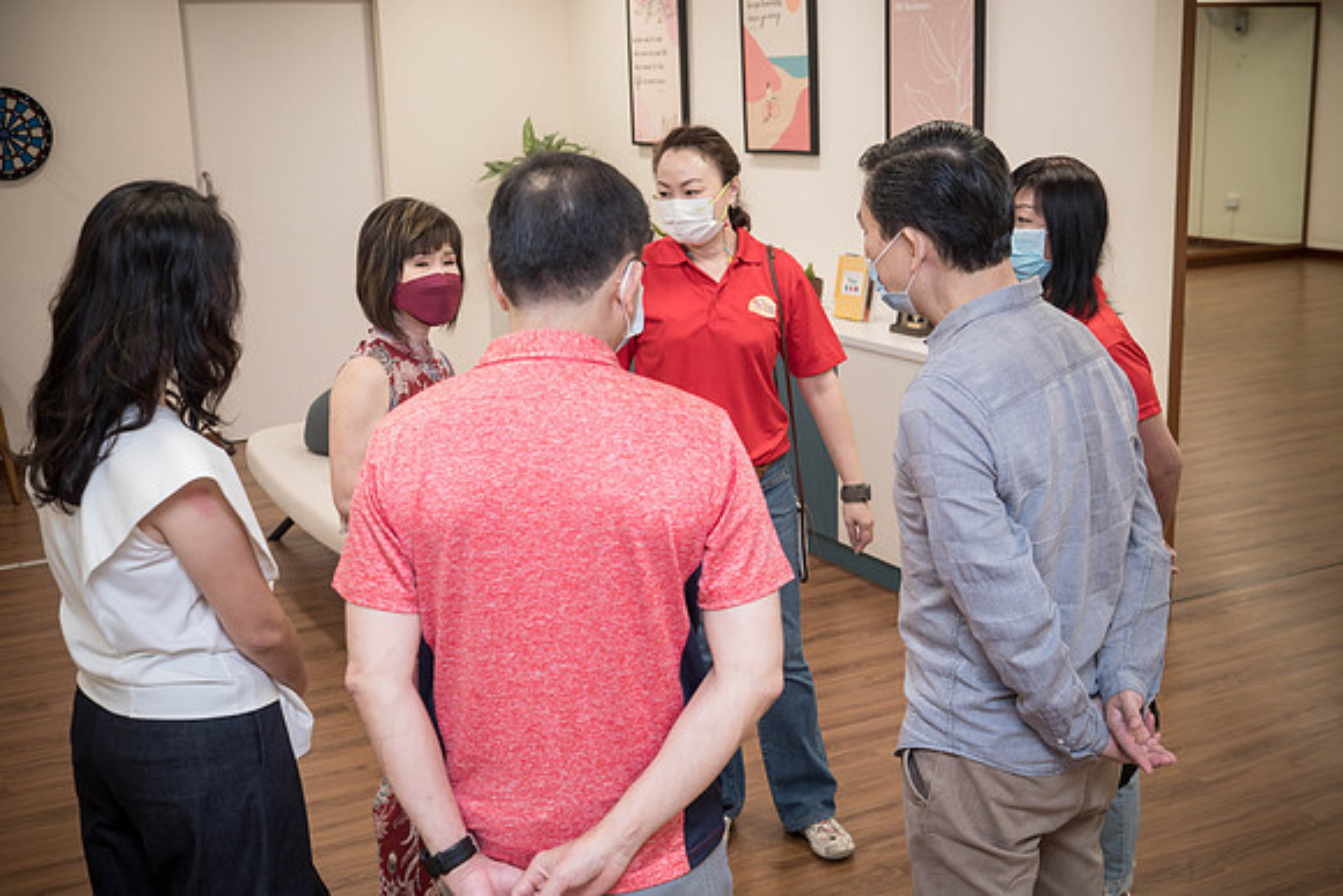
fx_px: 1669
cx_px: 672
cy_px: 448
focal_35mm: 45
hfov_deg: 43.8
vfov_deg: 30.1
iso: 400
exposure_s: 1/125
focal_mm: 21
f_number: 2.8
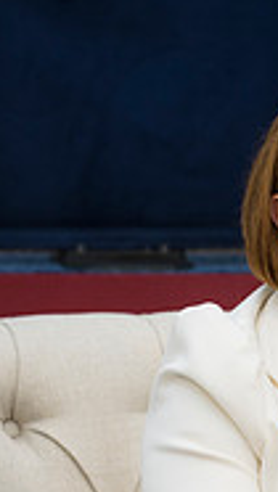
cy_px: 505
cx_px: 373
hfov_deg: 2.1
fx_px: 7436
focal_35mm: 569
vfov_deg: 3.8
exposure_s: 1/200
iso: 160
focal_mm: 150
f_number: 2.8
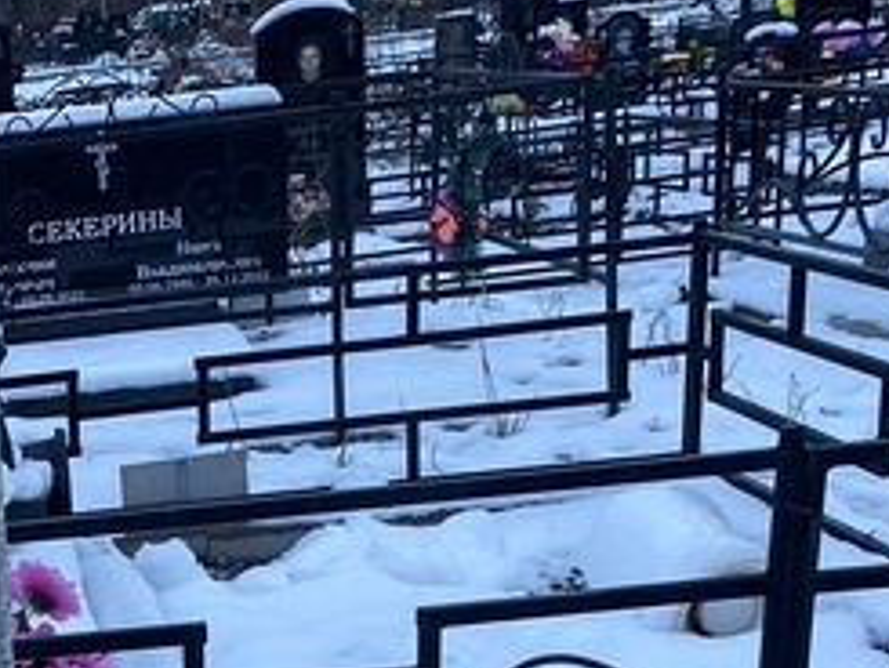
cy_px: 973
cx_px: -279
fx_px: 2184
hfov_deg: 20.9
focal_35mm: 85
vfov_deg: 16.1
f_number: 1.8
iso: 32
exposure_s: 1/258
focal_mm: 4.25
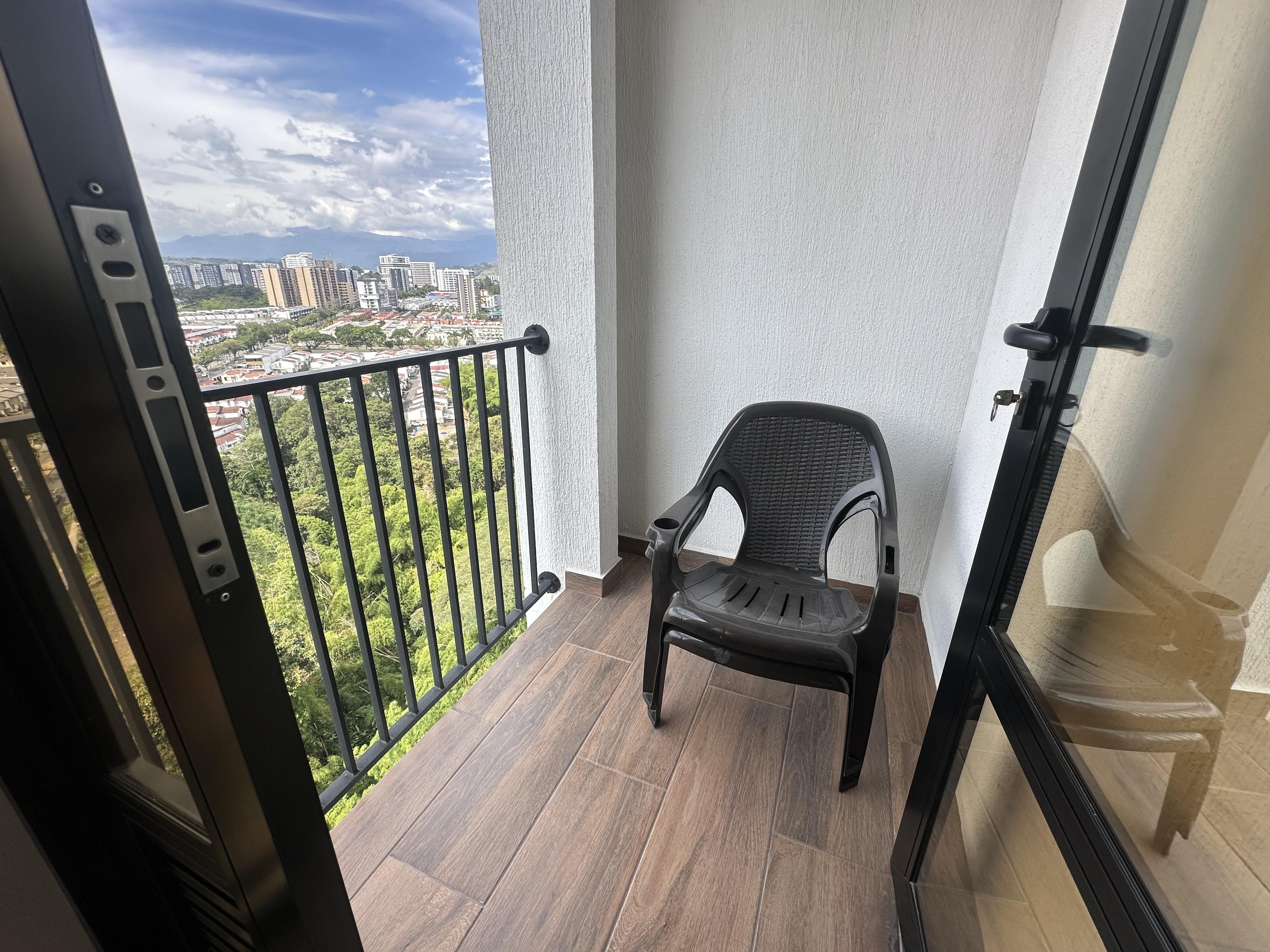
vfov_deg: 85.7
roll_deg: -0.6
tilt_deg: -20.3
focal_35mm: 14
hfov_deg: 102.1
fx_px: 514
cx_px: 635
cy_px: 476
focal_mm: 2.22
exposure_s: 1/769
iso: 40
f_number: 2.2
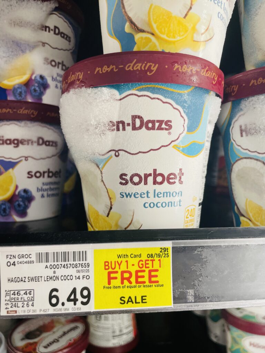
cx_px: 132
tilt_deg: -0.9
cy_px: 176
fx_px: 265
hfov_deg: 53.1
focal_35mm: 26
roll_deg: +1.9
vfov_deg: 67.3
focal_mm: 4.2
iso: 64
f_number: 1.6
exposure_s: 1/120
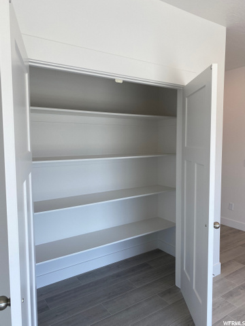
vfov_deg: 67.3
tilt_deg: -4.7
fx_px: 245
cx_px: 122
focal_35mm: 26
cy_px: 163
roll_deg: +0.5
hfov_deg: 53.1
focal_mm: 4.25
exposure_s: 1/195
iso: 32
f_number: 1.8
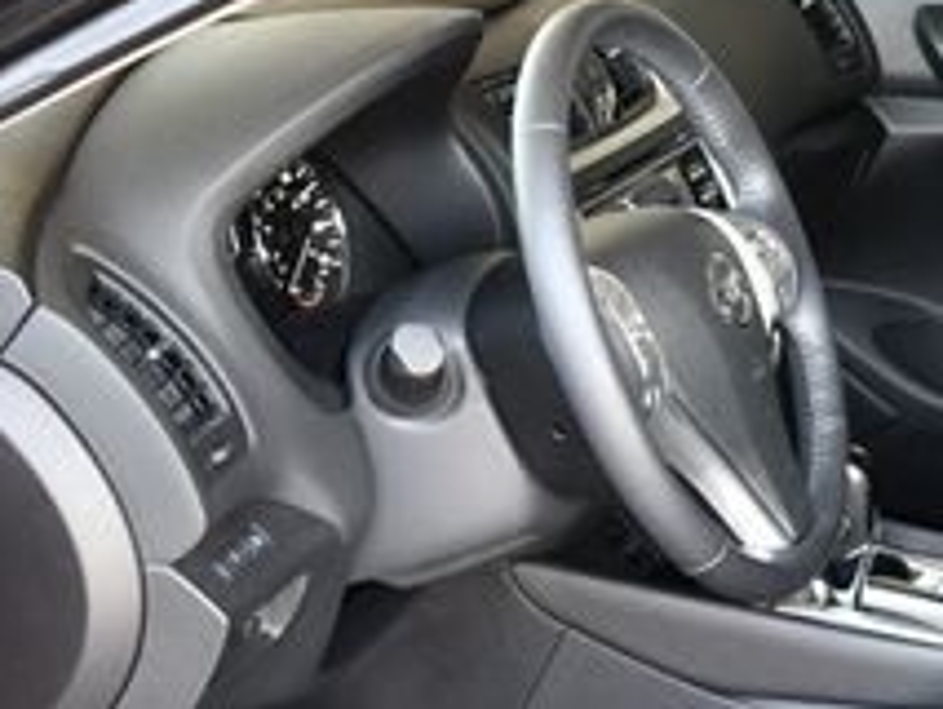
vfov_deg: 14.1
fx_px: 2835
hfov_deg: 18.5
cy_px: 603
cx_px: 908
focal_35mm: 104
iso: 800
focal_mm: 18
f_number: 3.5
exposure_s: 1/200
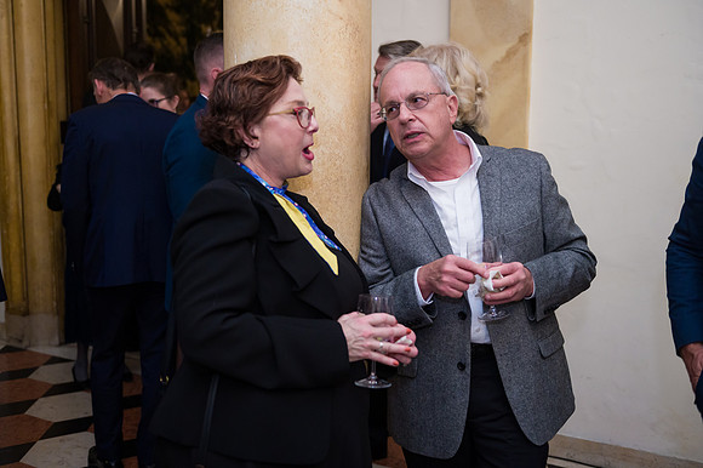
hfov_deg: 49.2
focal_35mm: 39
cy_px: 227
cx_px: 341
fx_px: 768
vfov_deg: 33.9
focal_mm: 38
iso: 1600
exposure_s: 1/200
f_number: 3.2
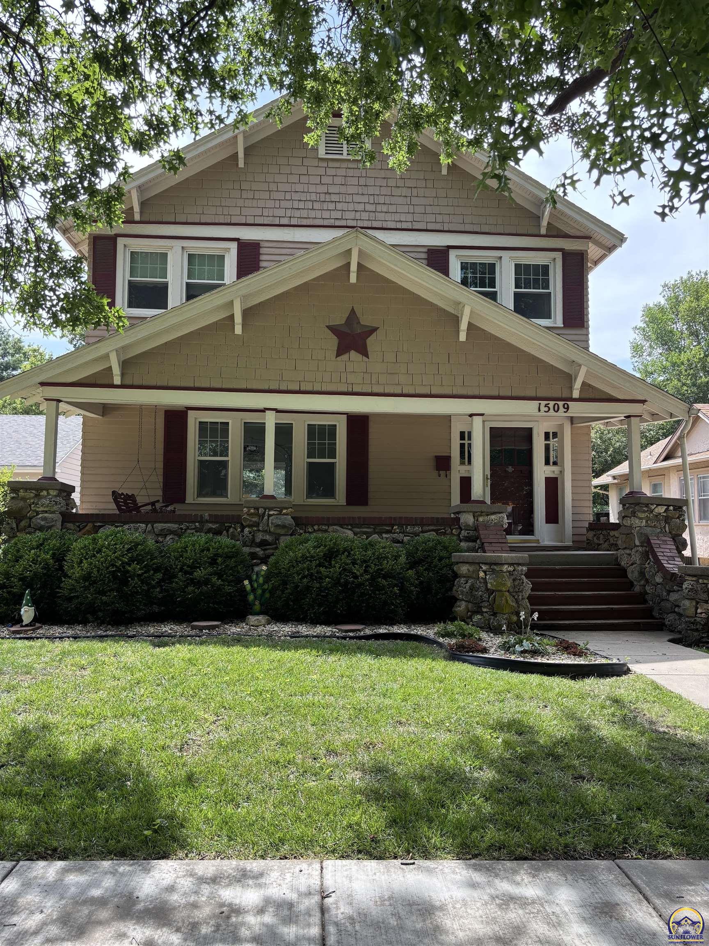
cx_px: 354
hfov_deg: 53.1
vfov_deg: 67.3
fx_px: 710
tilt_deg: +4.8
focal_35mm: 26
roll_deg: +0.3
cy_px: 473
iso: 50
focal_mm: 5.96
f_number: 1.6
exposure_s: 1/597
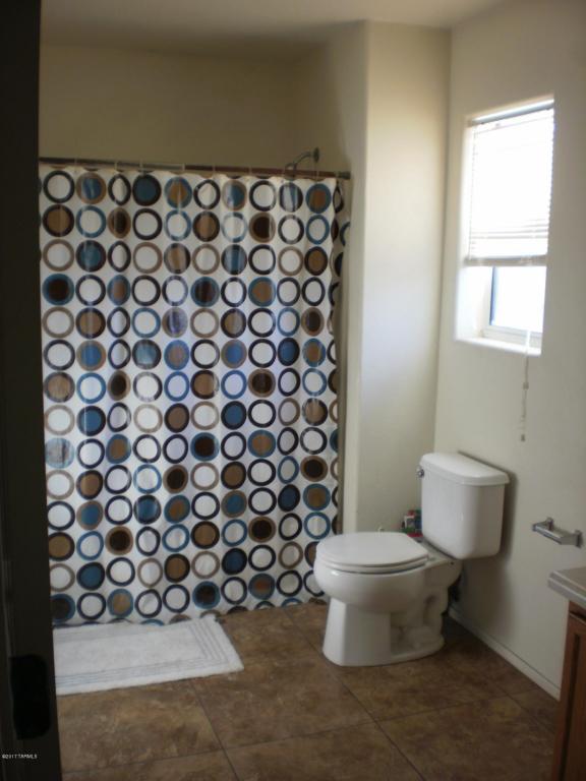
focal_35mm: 38
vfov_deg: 49.0
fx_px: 858
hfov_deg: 37.7
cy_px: 390
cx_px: 293
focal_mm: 6.3
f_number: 3.1
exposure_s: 1/40
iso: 100
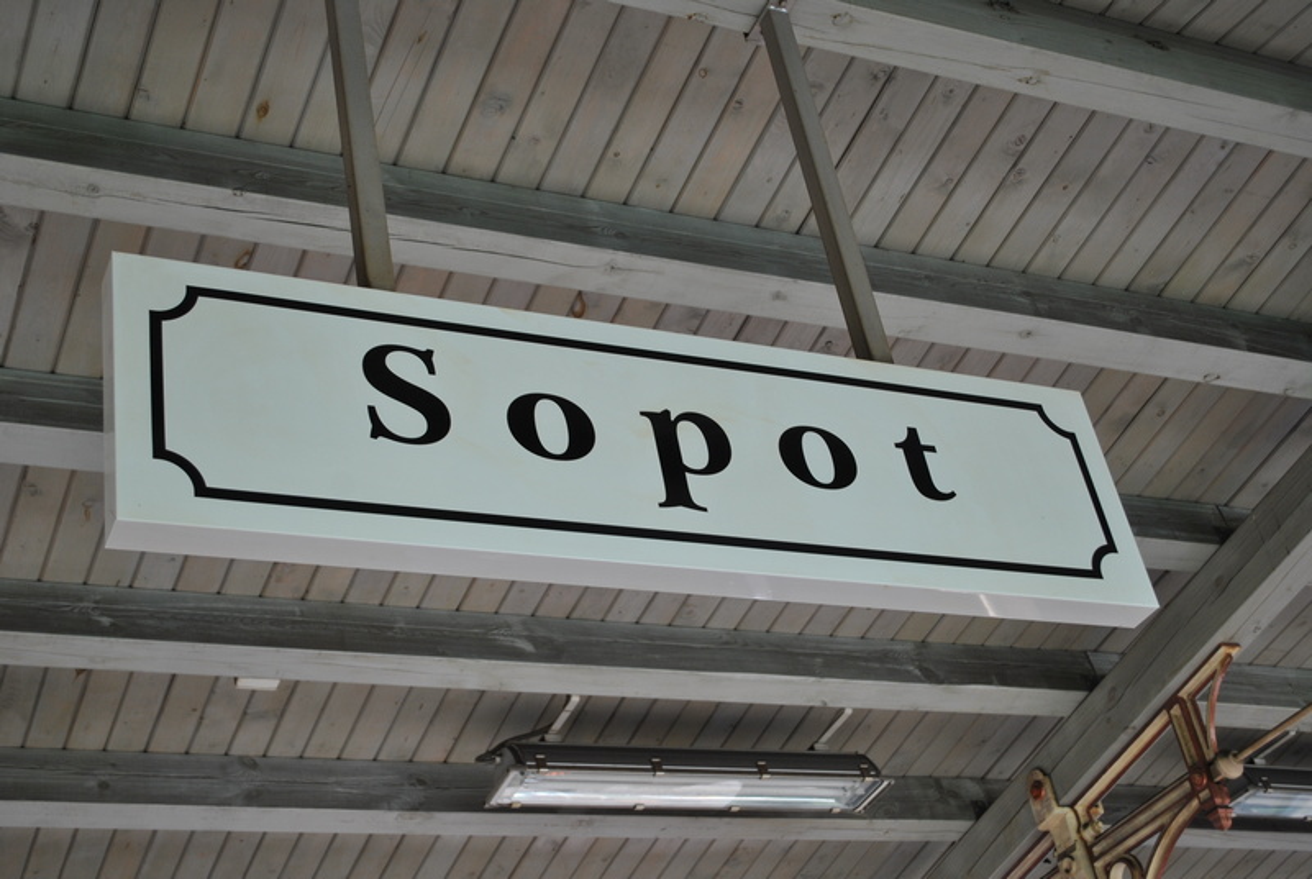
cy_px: 440
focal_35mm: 52
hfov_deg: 37.8
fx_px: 1916
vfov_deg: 25.8
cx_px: 656
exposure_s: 1/100
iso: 200
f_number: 5
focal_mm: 35
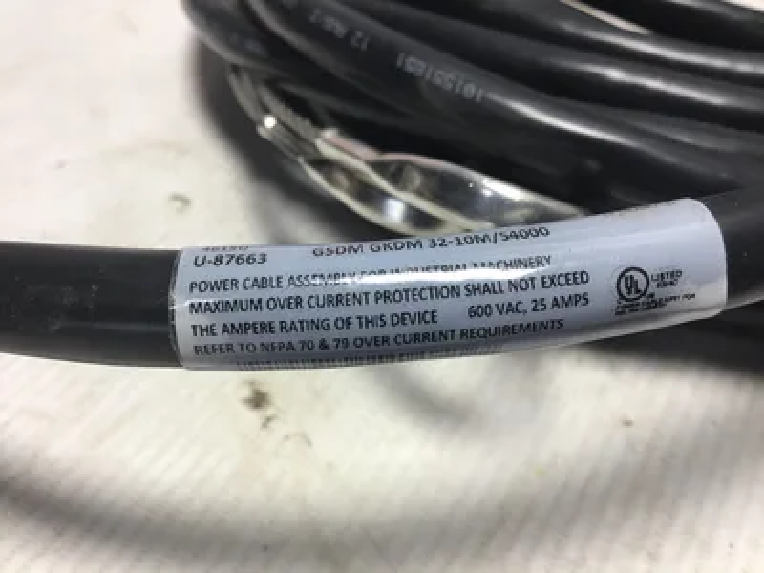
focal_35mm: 31
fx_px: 684
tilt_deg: -46.2
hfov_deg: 58.4
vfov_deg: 45.4
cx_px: 382
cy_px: 286
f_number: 2.4
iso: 32
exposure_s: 1/120
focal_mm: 3.3
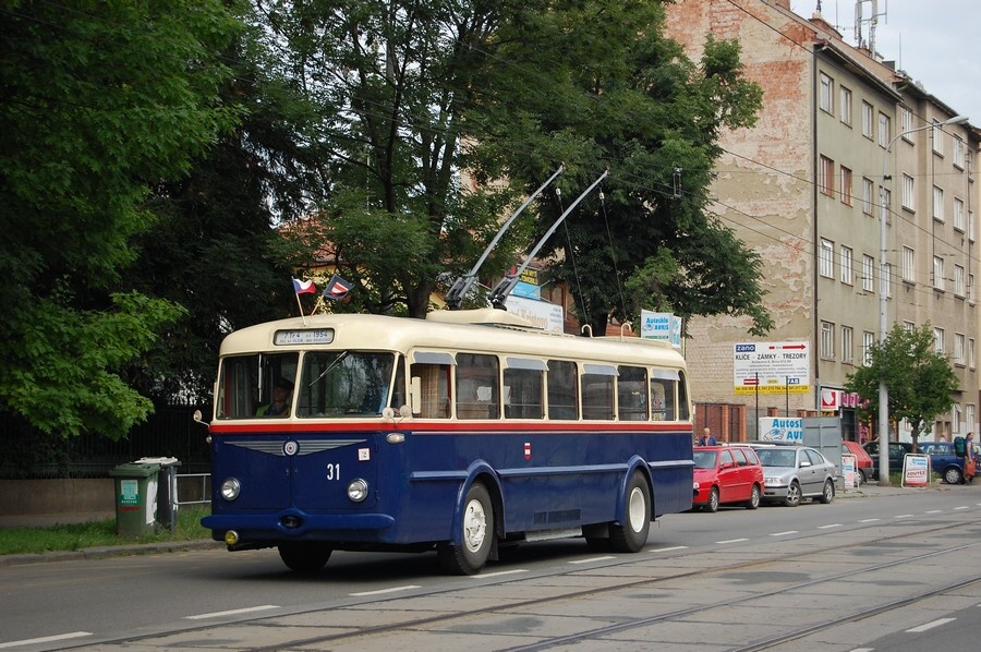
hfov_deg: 26.0
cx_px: 490
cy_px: 326
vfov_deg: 17.5
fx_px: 2123
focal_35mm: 78
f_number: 5.6
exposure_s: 1/800
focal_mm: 52
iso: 400
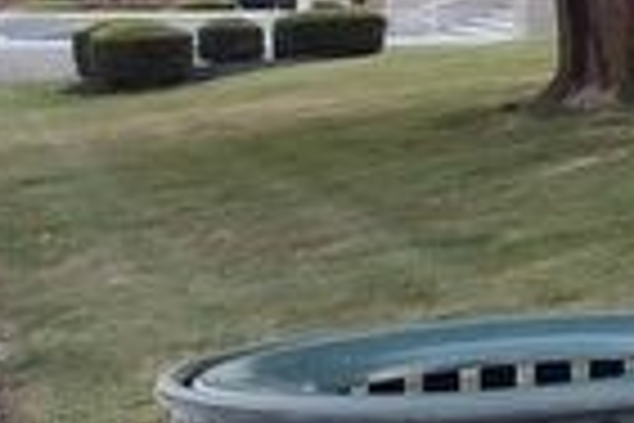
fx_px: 2395
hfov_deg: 12.0
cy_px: -22
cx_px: 1556
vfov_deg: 10.0
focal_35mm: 136
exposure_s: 1/60
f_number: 1.8
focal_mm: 5.56
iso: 631
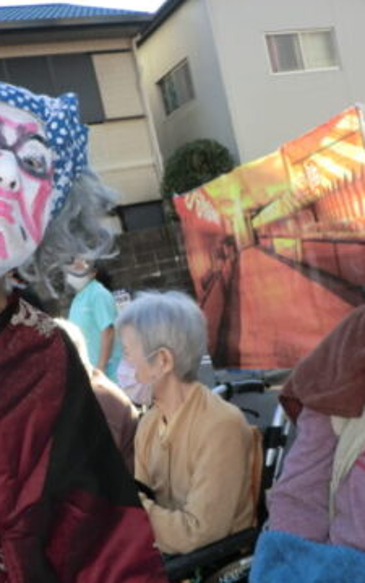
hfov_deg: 28.0
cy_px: 333
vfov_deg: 43.3
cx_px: 206
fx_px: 731
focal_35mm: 46
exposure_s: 1/200
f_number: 2.8
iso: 50
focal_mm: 4.7
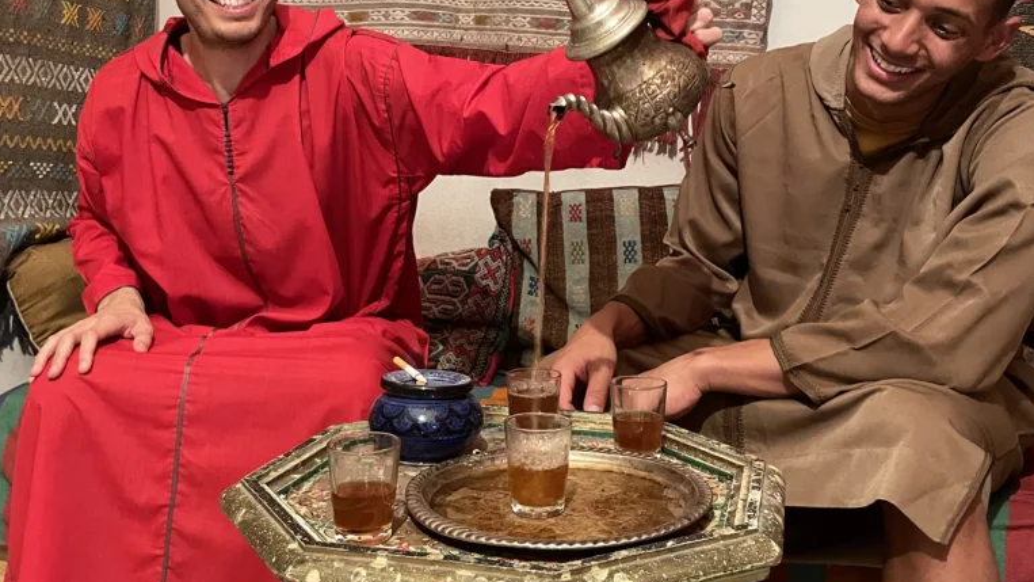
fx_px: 1042
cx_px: 519
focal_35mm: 38
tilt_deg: +1.8
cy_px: 123
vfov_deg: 30.5
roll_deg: -0.2
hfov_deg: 52.8
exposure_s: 1/25
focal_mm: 4.2
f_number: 1.6
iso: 500
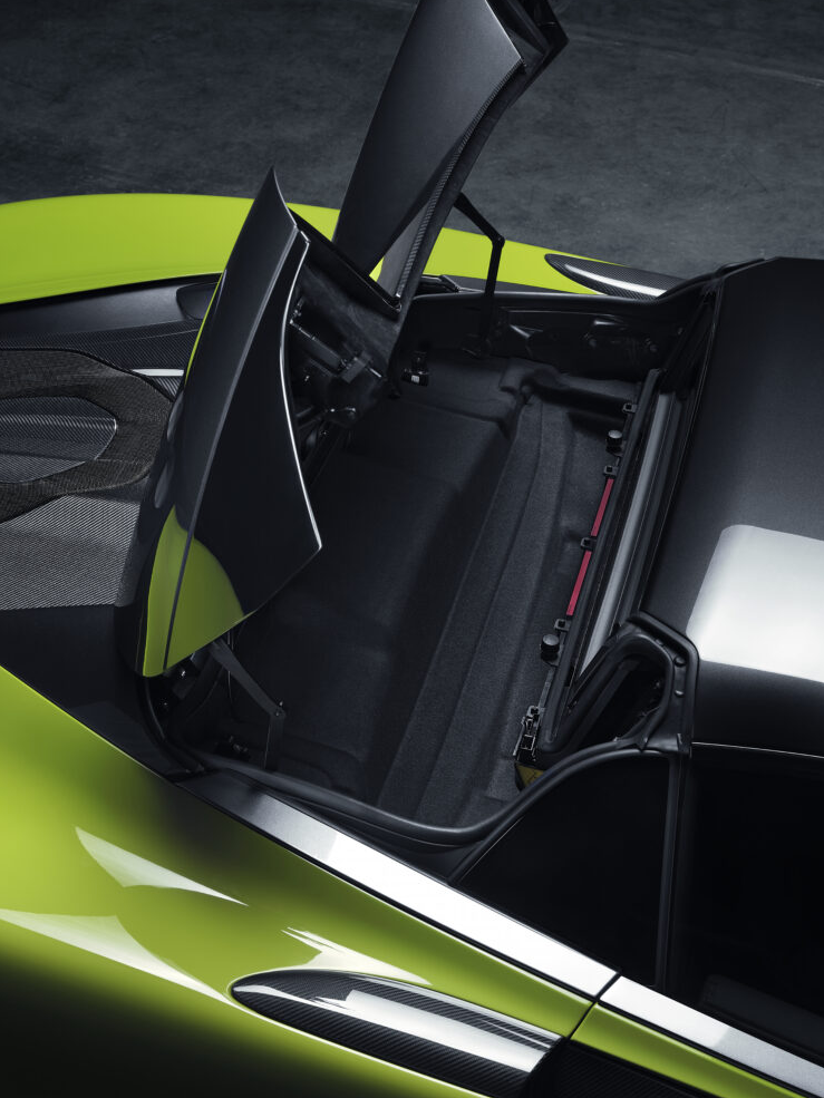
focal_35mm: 53
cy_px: 564
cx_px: 400
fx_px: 1682
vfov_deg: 36.2
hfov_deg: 27.5
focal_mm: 64
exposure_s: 4
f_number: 14
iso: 100
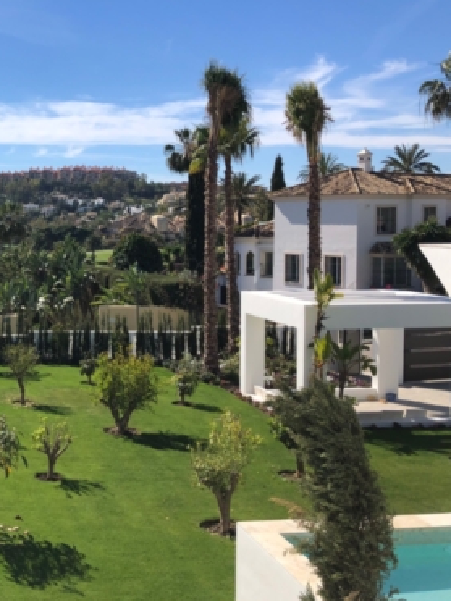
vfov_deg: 42.9
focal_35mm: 44
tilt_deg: -2.1
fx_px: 764
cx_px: -8
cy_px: 262
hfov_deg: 30.4
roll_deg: +0.2
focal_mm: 4
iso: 20
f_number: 1.8
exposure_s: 1/2404
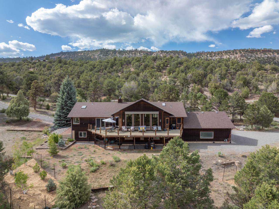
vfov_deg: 56.8
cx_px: 140
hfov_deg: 71.6
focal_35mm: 24
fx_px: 193
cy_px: 104
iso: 100
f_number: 11
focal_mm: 12.29
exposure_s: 1/120
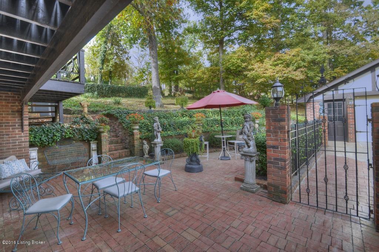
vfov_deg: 77.2
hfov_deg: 100.5
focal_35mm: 15
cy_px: 126
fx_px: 158
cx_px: 190
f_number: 7.1
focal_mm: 10
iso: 400
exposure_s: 1/60
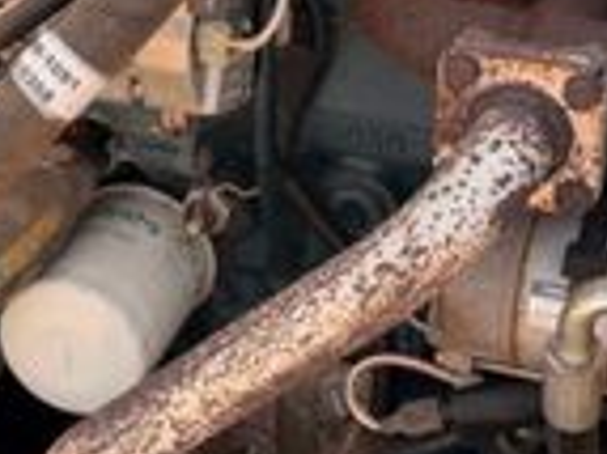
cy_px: 21
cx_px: 331
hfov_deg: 19.5
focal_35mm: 101
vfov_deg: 14.4
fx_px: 1770
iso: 100
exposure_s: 1/979
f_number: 1.78
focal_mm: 6.76
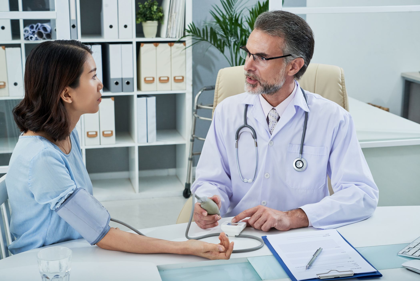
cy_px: 140
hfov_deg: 33.4
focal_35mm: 60
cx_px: 210
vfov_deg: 22.6
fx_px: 700
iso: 500
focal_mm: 60
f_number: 8
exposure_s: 1/250
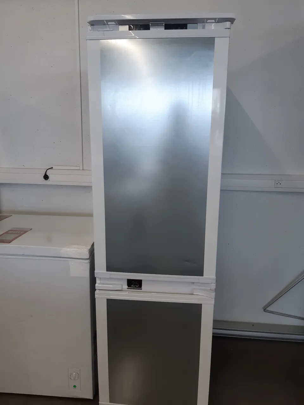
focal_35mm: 26
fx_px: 304
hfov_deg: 53.1
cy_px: 202
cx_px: 152
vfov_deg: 67.3
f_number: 1.7
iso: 80
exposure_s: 1/100
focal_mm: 3.92
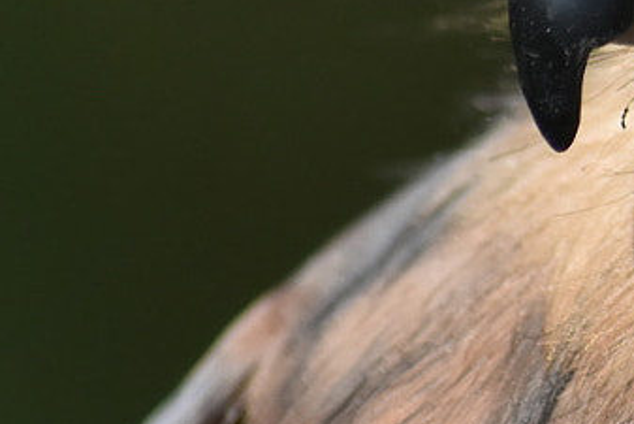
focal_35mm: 1423
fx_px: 25070
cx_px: 1054
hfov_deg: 1.4
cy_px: -113
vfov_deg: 1.0
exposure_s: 1/3200
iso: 800
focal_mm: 200
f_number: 5.6
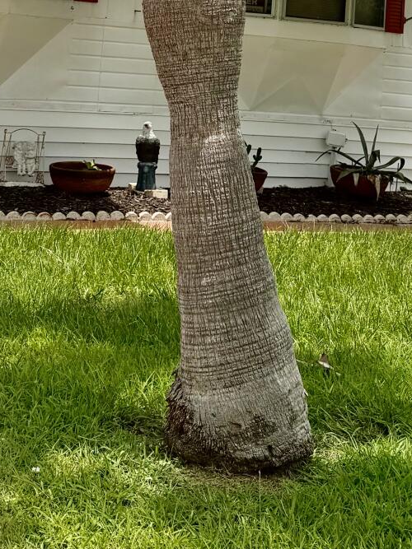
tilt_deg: +8.5
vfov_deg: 24.8
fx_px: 1143
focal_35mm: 72
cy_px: -86
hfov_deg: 20.4
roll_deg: -4.3
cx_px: 183
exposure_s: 1/10309
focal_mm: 6.76
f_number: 1.78
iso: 80
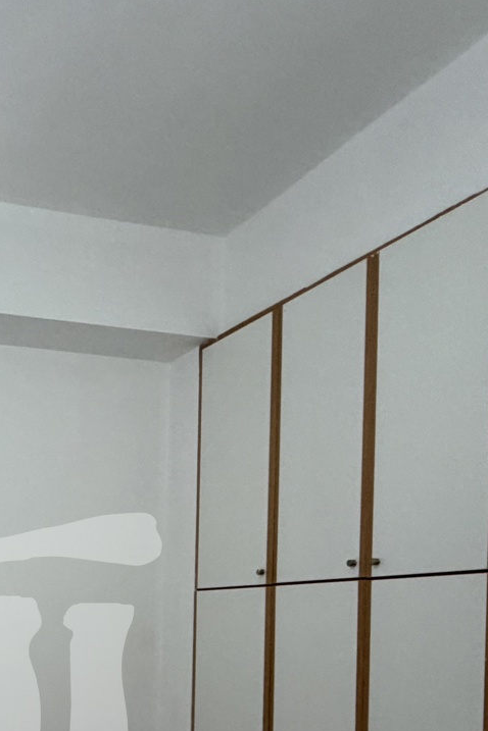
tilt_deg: -1.3
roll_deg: -1.3
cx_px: -59
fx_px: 793
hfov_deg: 30.3
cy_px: 647
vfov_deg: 45.3
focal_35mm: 39
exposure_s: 1/50
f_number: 2.2
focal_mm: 2.22
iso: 320
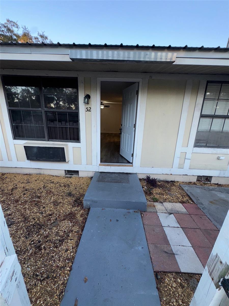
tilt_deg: -15.3
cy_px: 153
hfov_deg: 85.7
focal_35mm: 14
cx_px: 114
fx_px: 123
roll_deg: -2.3
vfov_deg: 102.1
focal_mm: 2.22
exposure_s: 1/122
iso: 32
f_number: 2.2
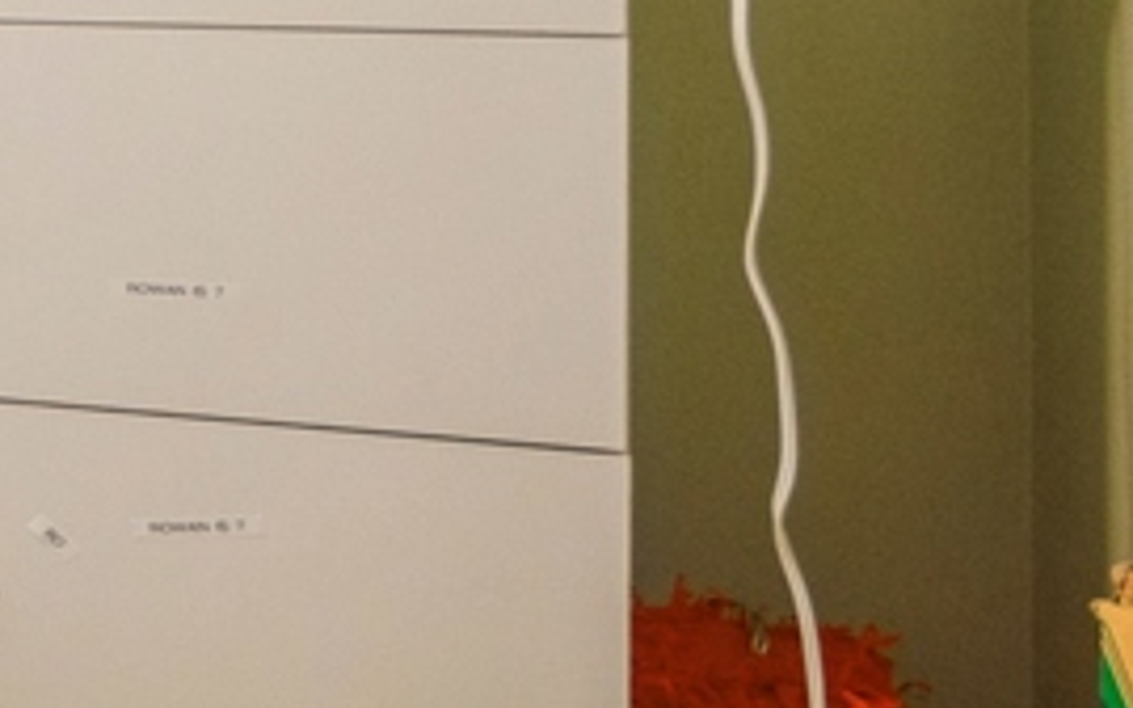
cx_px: -2194
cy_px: -51
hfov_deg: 11.8
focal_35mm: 98
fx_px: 3025
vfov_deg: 13.1
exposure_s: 1/5
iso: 800
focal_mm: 16
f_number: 6.3
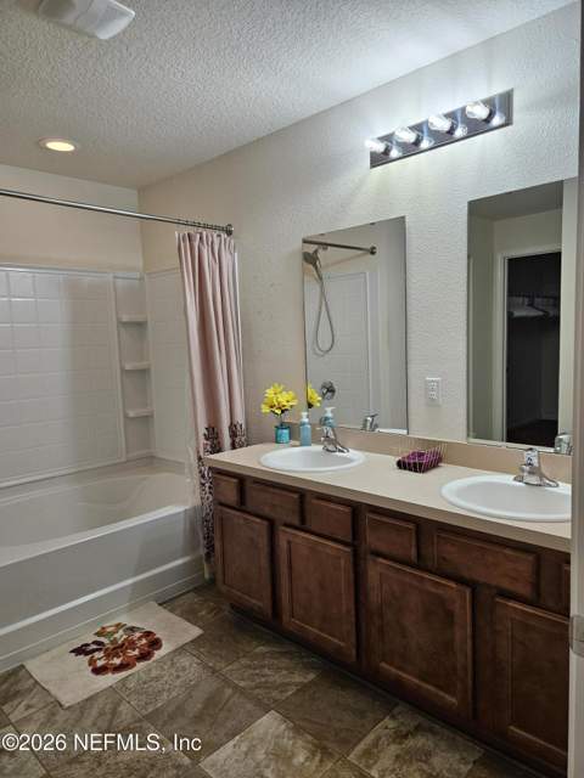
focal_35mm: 23
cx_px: 292
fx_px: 517
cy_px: 389
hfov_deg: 58.9
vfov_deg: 73.9
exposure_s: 1/120
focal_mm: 5.4
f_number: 1.8
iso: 100
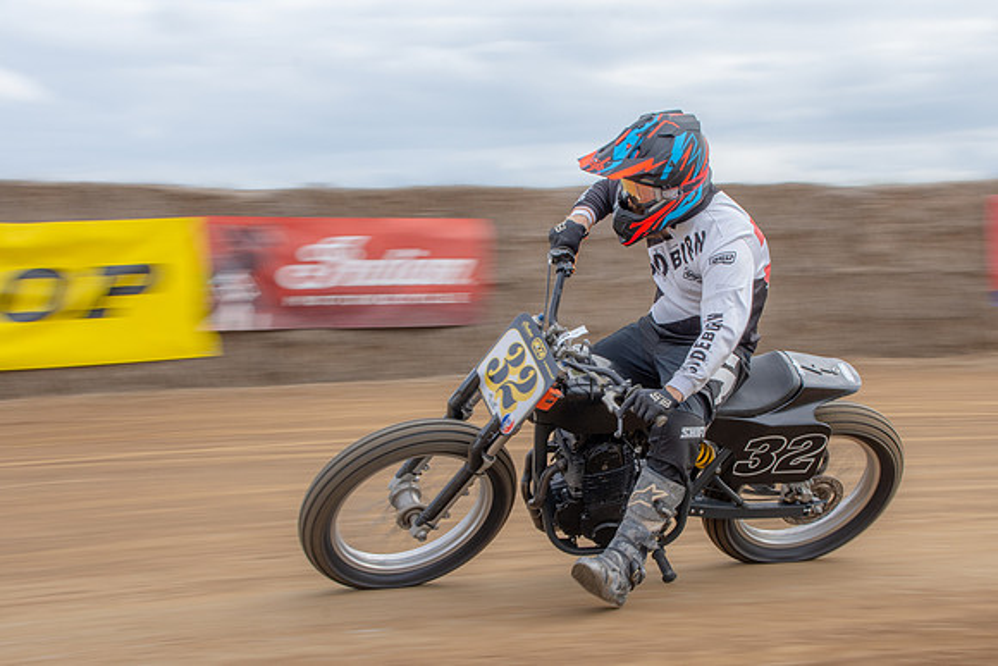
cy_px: 322
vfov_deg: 16.2
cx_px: 559
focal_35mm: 84
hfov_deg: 24.0
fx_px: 2343
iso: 200
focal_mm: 50
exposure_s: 1/100
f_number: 13
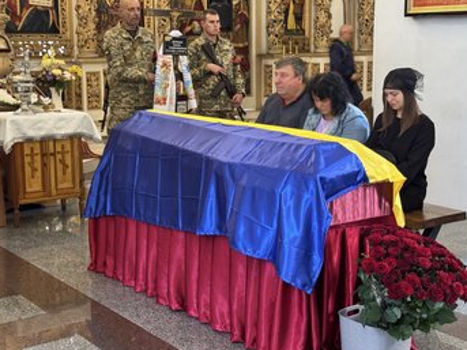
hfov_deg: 34.3
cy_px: 158
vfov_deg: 26.1
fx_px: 755
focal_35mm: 56
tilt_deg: -8.8
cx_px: 214
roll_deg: +1.1
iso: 500
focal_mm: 6.76
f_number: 1.78
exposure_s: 1/33
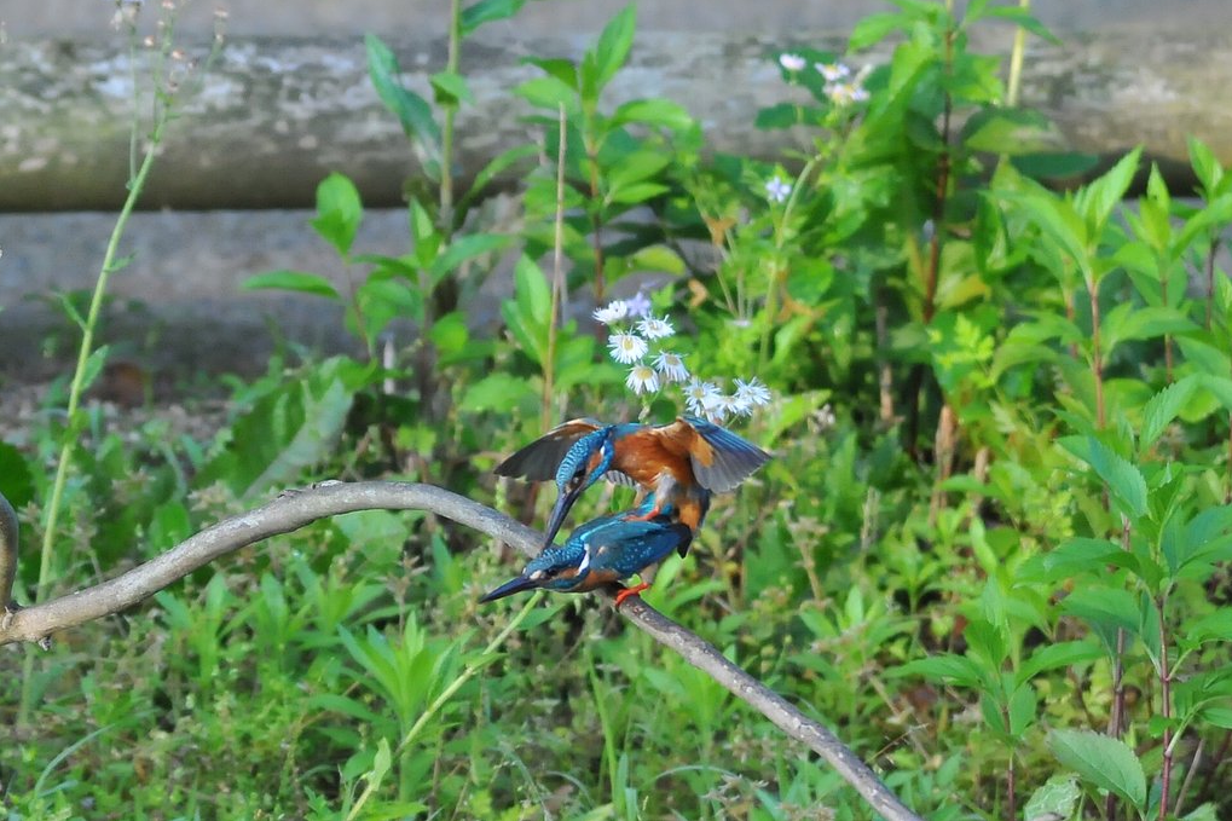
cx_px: 618
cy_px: 409
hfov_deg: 2.7
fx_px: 25798
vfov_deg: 1.8
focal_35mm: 754
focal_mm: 500
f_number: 4.8
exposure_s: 1/500
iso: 800
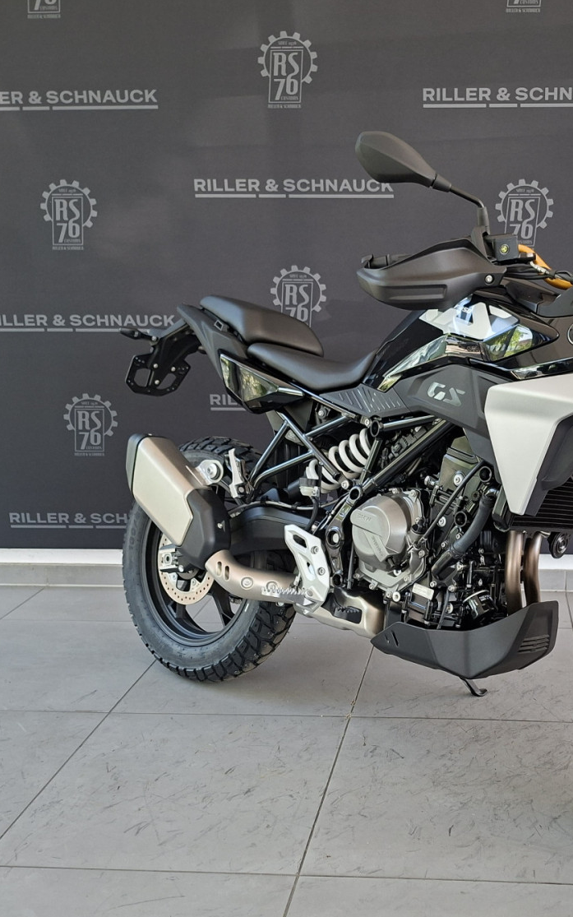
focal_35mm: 35
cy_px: 482
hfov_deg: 35.4
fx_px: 874
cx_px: 438
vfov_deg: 55.3
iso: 250
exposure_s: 1/120
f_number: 1.8
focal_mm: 5.54
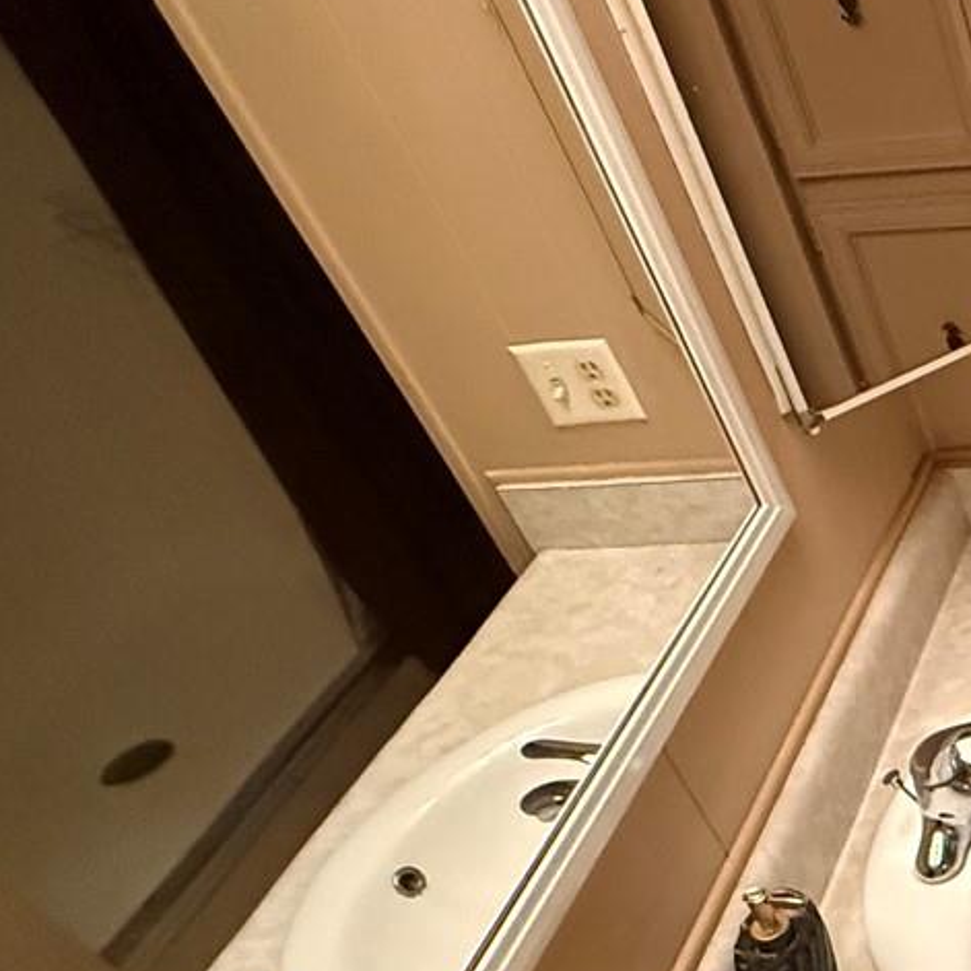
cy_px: 544
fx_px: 1333
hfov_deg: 27.4
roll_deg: +1.6
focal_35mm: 42
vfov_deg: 40.0
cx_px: 1466
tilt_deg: -37.8
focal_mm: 2.22
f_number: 2.2
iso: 800
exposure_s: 1/60
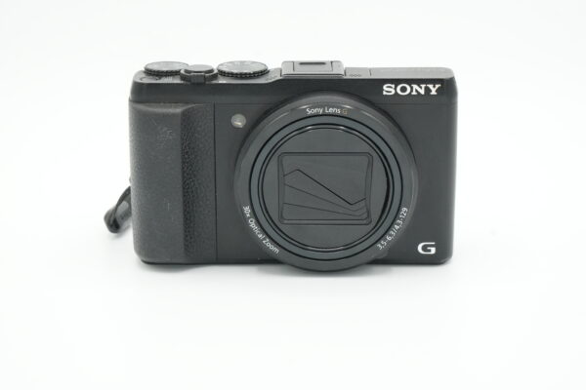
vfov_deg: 15.7
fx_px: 1416
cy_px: 195
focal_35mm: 87
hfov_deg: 23.4
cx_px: 293
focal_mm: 58
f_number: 13
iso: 1600
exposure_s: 1/250
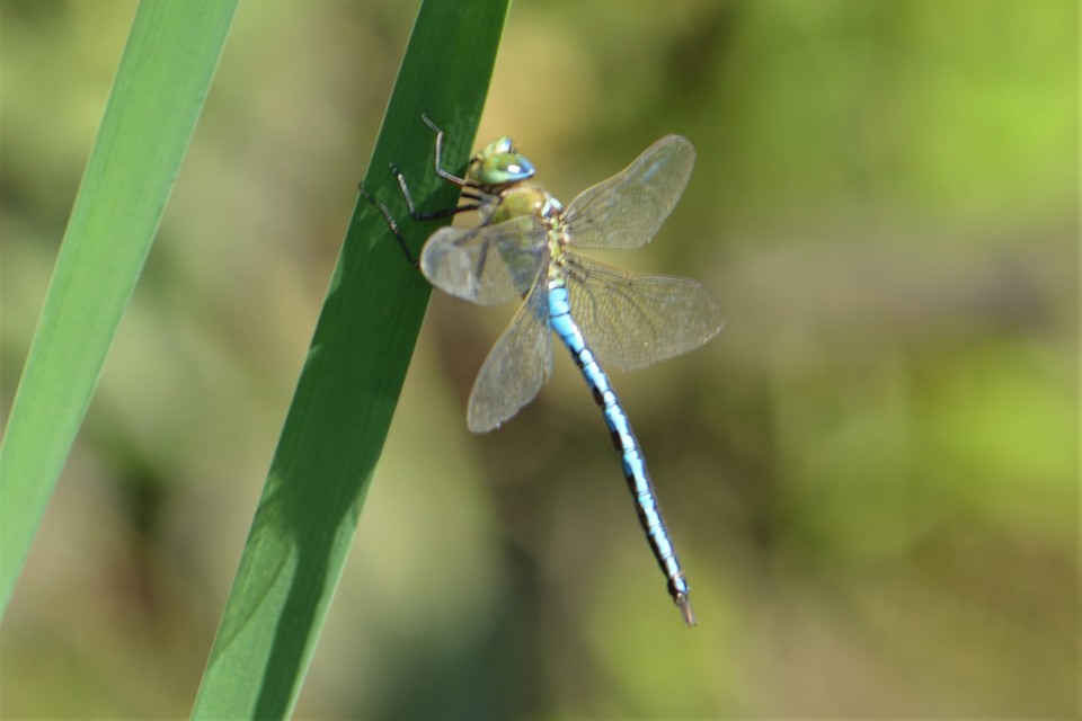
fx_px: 13524
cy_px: 360
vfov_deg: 3.1
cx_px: 541
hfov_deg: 4.6
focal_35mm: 450
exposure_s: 1/125
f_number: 8
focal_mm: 300
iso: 125
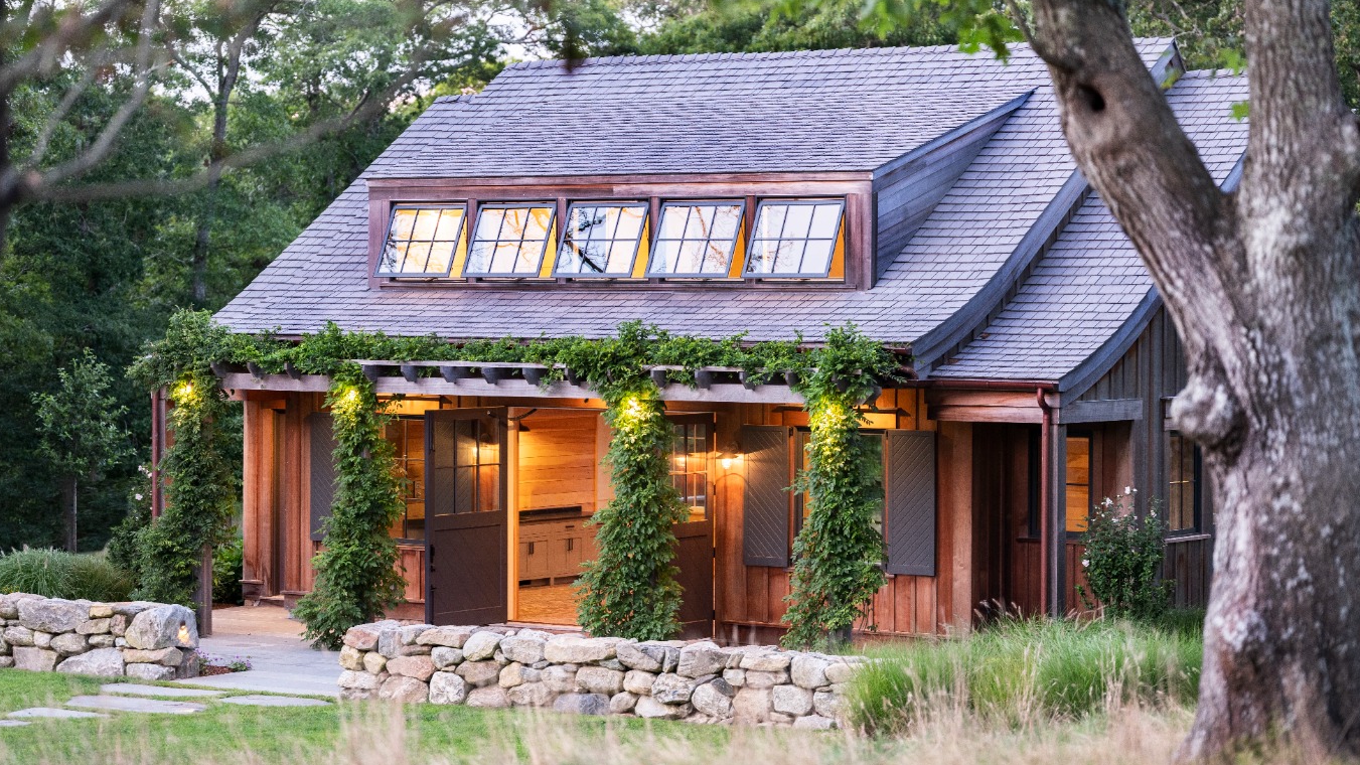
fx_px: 3642
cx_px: 652
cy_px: 348
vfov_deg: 12.0
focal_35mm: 101
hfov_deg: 21.1
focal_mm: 110
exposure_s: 1/50
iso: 400
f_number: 2
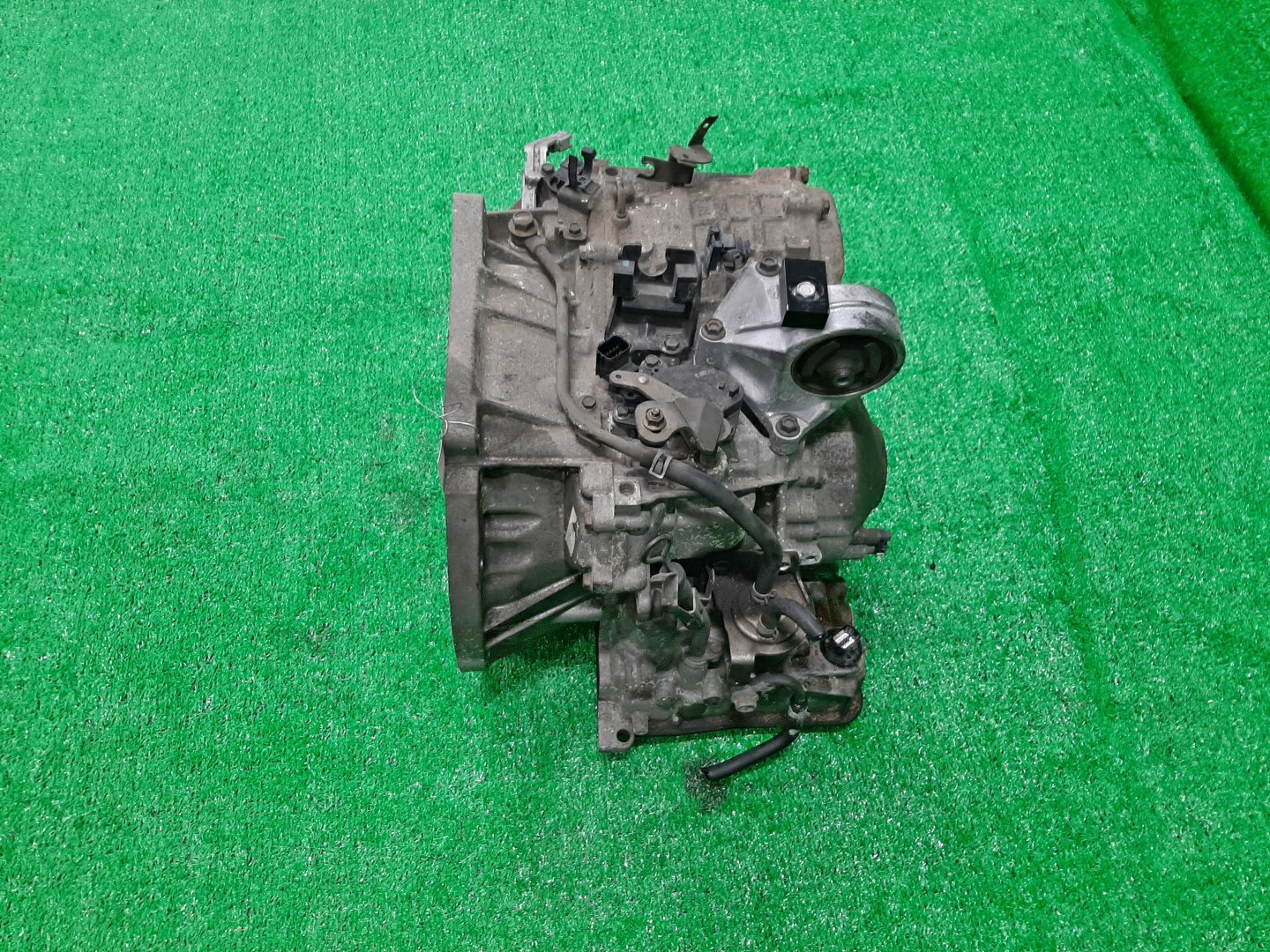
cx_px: 635
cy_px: 476
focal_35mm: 26
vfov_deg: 53.1
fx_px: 954
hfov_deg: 67.3
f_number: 1.7
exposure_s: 1/50
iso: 102
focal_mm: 3.93
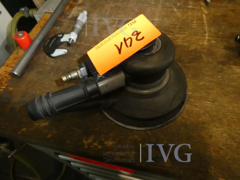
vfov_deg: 56.8
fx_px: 166
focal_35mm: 24
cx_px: 120
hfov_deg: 71.6
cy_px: 90
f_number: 3.3
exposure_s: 1/60
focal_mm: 4.3
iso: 800
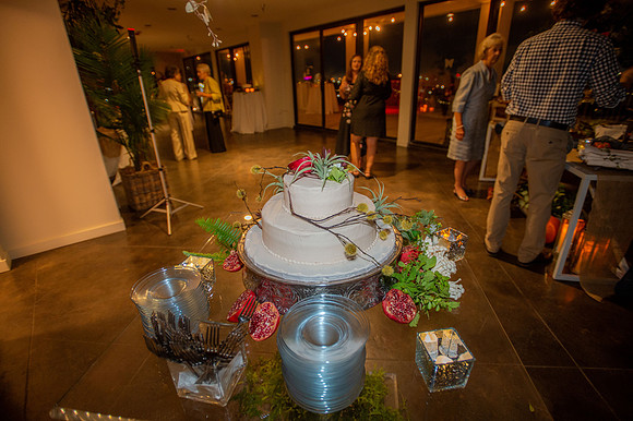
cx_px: 316
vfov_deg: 64.5
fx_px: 334
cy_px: 210
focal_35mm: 19
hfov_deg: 86.9
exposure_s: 1/50
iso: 1600
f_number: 2.8
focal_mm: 19
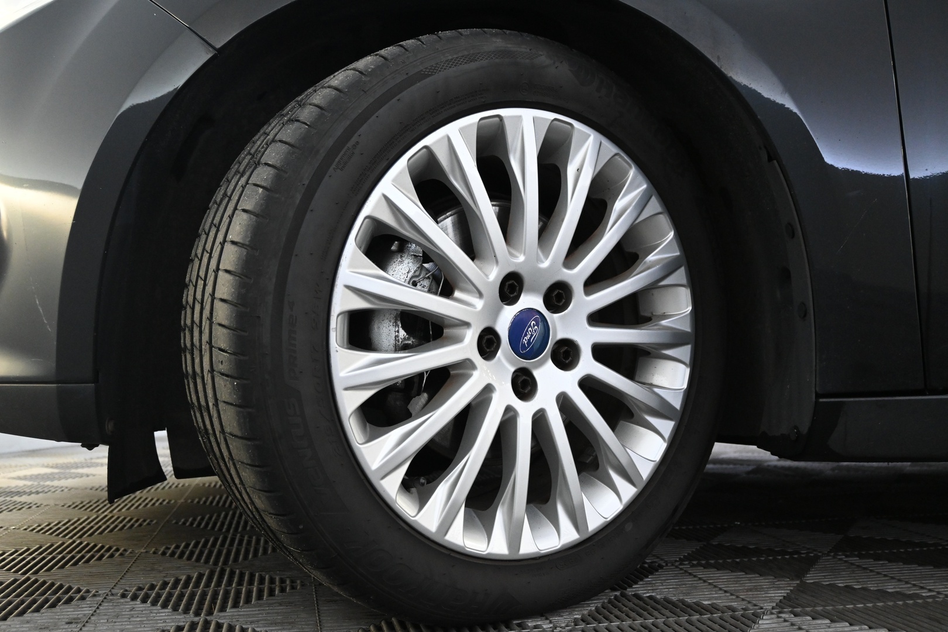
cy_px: 316
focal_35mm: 32
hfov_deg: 59.5
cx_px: 474
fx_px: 829
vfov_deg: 41.7
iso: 2200
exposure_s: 1/30
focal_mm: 21
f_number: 4
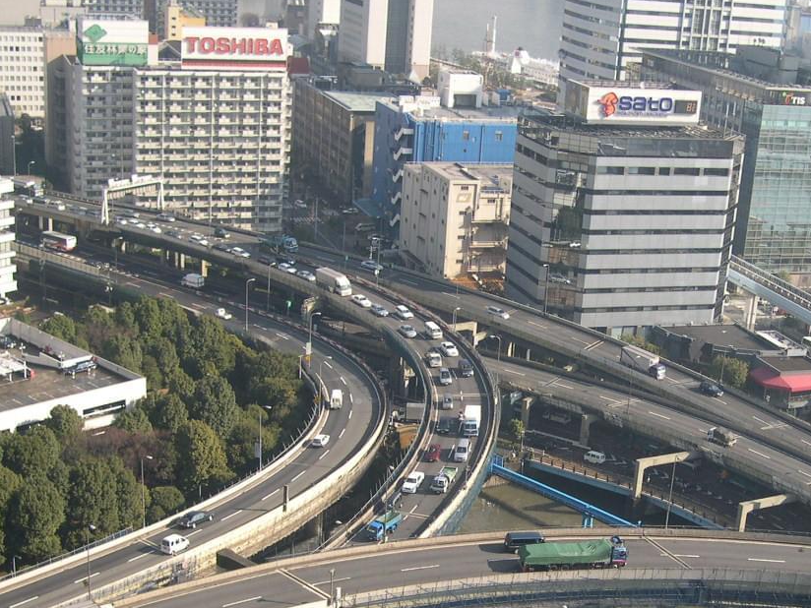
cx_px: 503
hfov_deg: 32.6
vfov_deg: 24.7
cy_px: 420
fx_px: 1382
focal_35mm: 59
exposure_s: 1/398
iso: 100
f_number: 2.8
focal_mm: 8
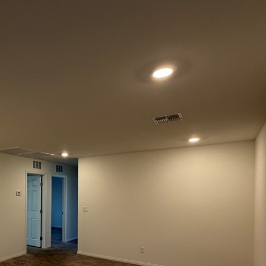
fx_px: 235
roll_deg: -0.9
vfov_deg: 56.6
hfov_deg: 53.9
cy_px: 194
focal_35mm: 27
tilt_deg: +0.2
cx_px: 43
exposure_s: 1/120
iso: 320
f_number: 2.2
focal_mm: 2.22
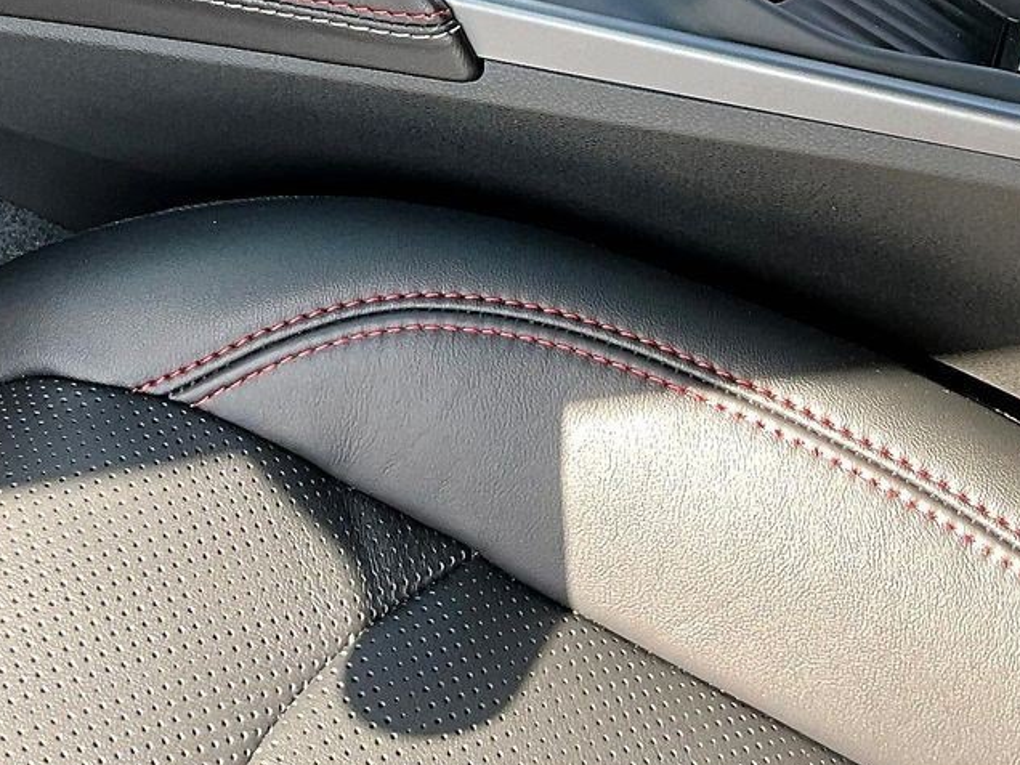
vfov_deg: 18.9
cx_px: 451
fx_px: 2151
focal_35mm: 73
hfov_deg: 26.7
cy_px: -176
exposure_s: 1/122
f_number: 1.8
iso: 50
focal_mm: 3
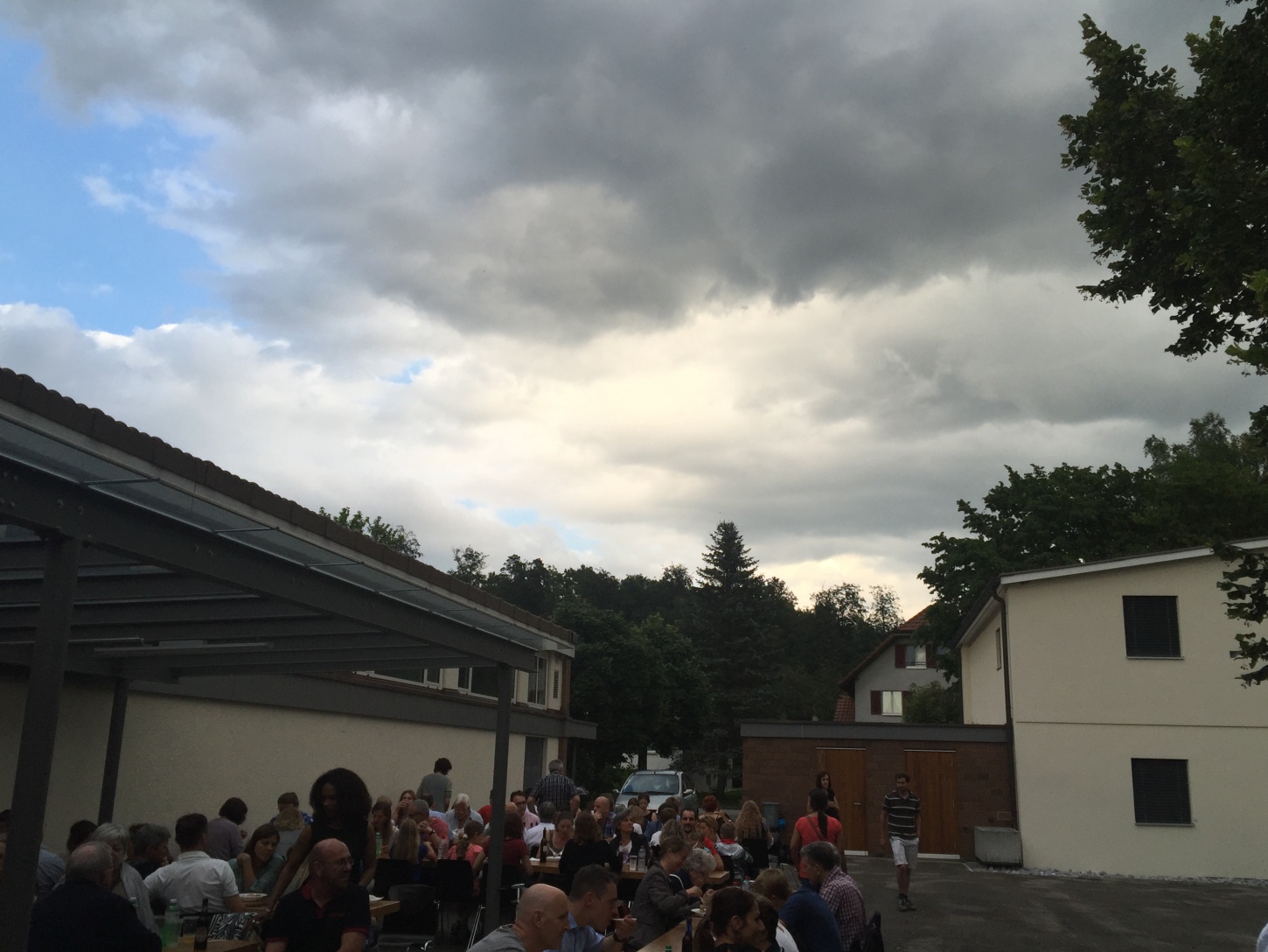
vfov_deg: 44.1
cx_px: 673
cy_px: 513
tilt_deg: +13.1
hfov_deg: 56.8
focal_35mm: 32
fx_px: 1172
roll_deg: -1.8
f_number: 2.2
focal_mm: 4.15
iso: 32
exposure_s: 1/775
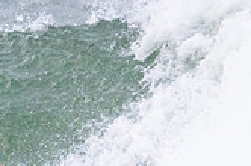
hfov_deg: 0.7
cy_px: 171
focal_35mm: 3122
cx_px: -132
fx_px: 21725
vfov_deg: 0.4
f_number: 11
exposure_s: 1/2000
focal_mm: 800
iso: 2500
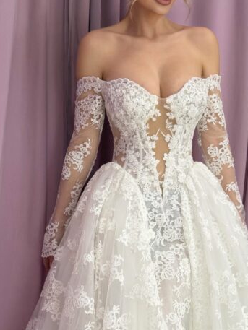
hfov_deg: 26.1
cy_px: 267
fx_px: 535
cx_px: 137
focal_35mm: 56
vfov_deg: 33.3
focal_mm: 6.76
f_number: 1.78
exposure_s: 1/74
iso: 64
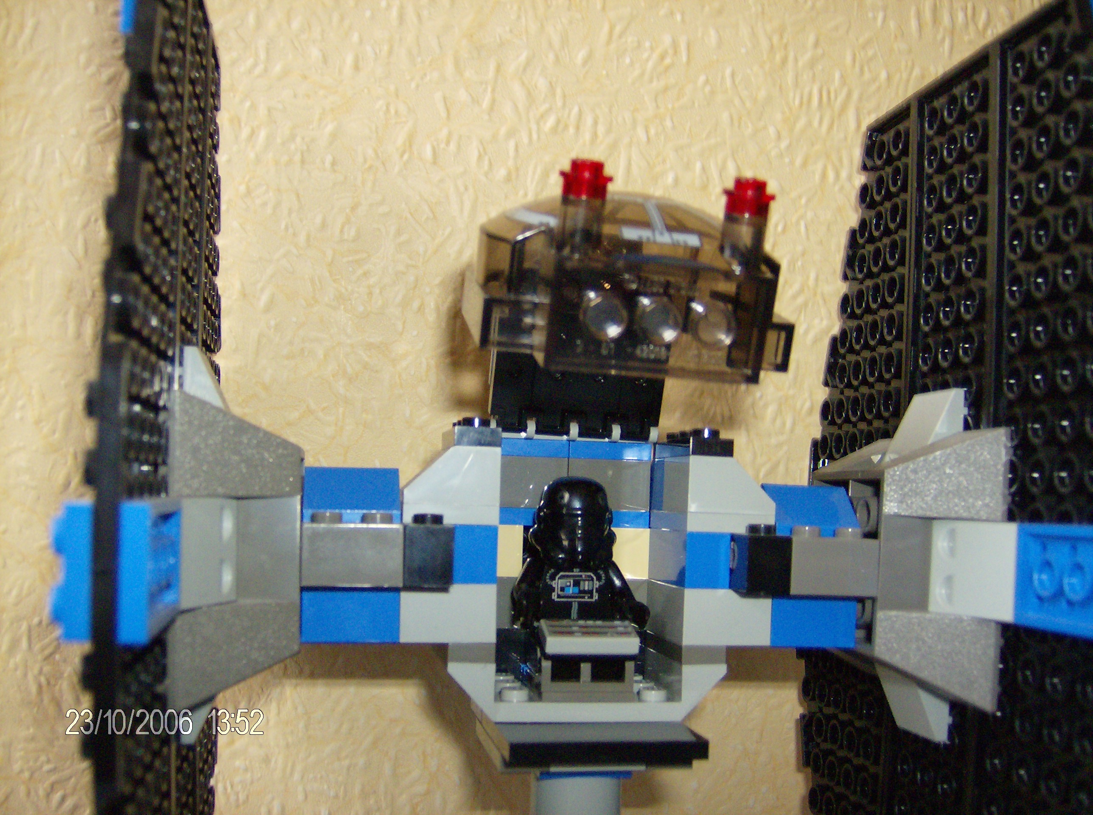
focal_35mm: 36
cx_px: 546
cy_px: 408
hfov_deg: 51.5
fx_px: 1134
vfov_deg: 39.5
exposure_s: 1/60
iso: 200
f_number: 2.8
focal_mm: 6
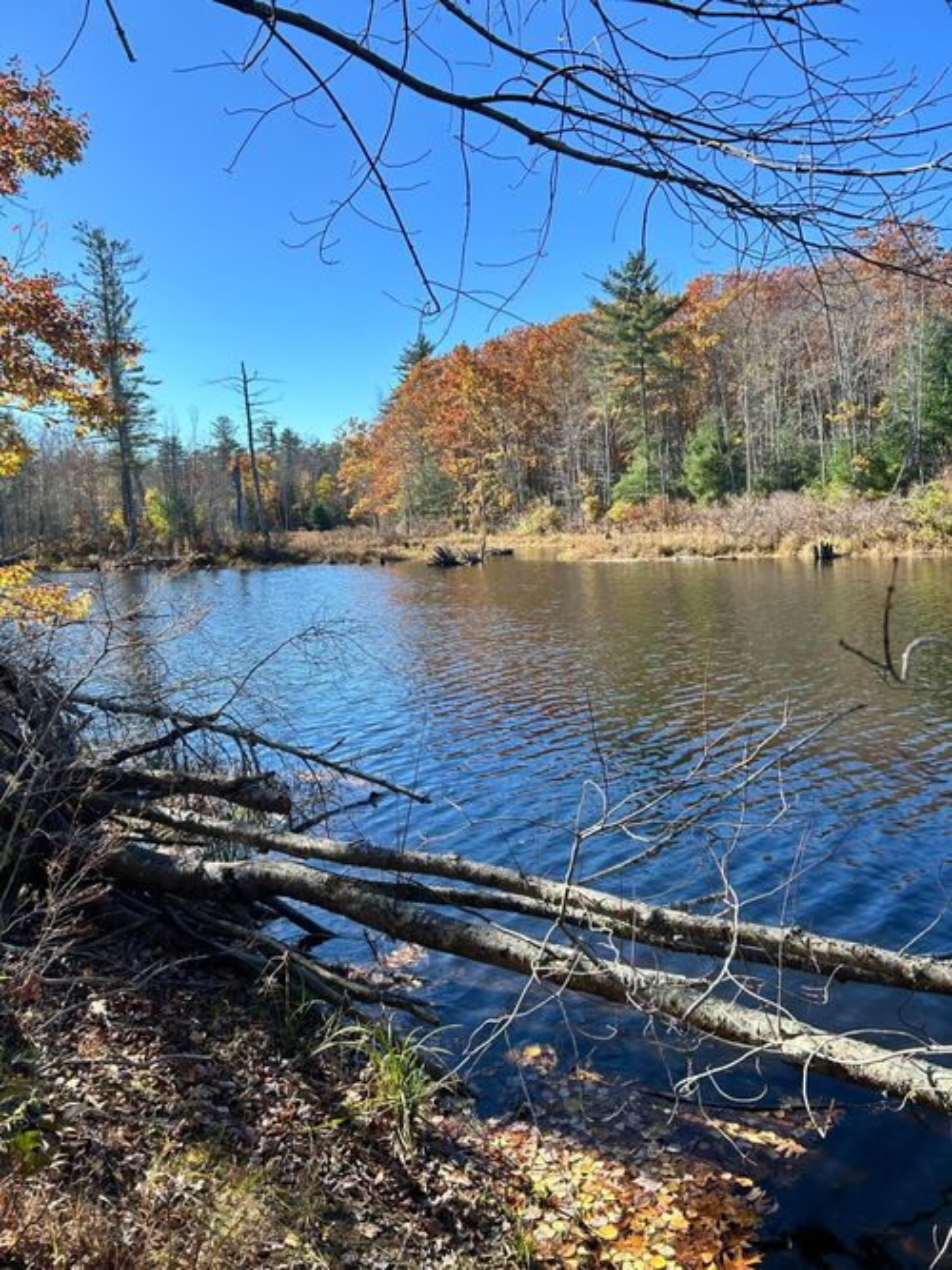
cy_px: 635
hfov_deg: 53.0
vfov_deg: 67.3
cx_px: 476
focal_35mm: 26
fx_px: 954
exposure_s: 1/1901
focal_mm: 5.7
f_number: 1.5
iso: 50
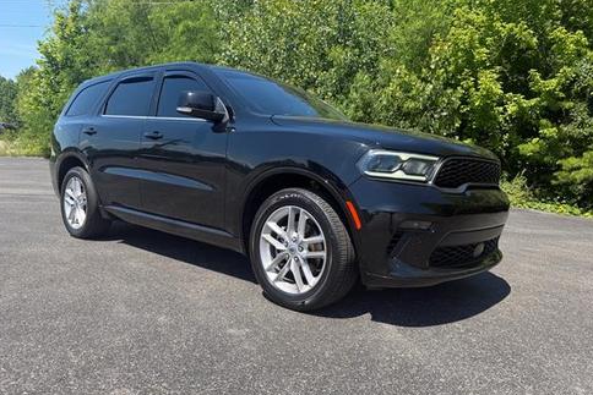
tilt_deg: -12.7
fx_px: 428
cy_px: 229
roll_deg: -4.5
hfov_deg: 69.4
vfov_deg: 49.4
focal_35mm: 26
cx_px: 299
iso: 80
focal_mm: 6.76
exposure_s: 1/2370
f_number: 1.78
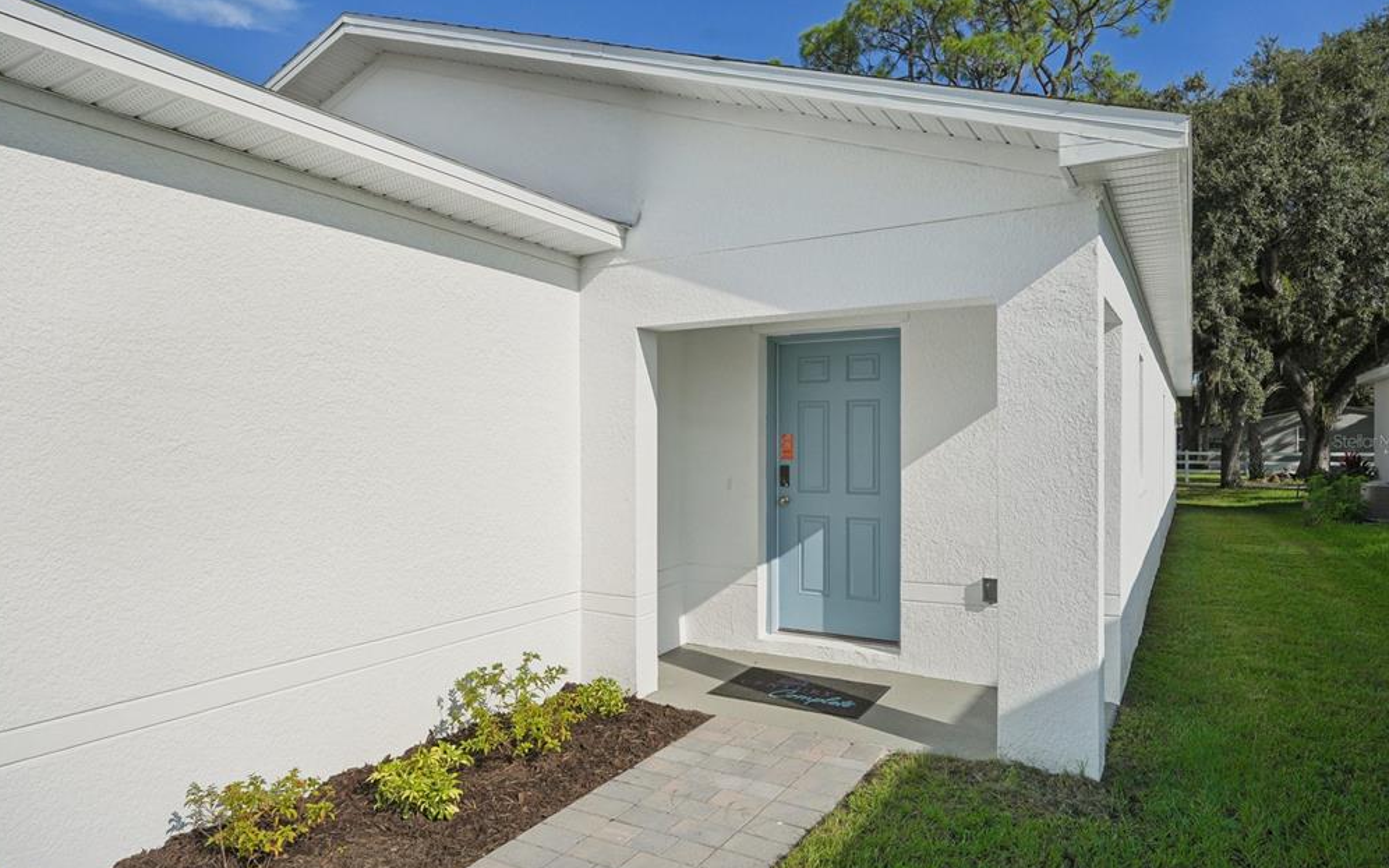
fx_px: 852
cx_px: 699
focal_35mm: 23
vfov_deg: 53.9
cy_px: 441
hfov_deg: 78.3
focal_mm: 21.5
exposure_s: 1/3000
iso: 400
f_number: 8
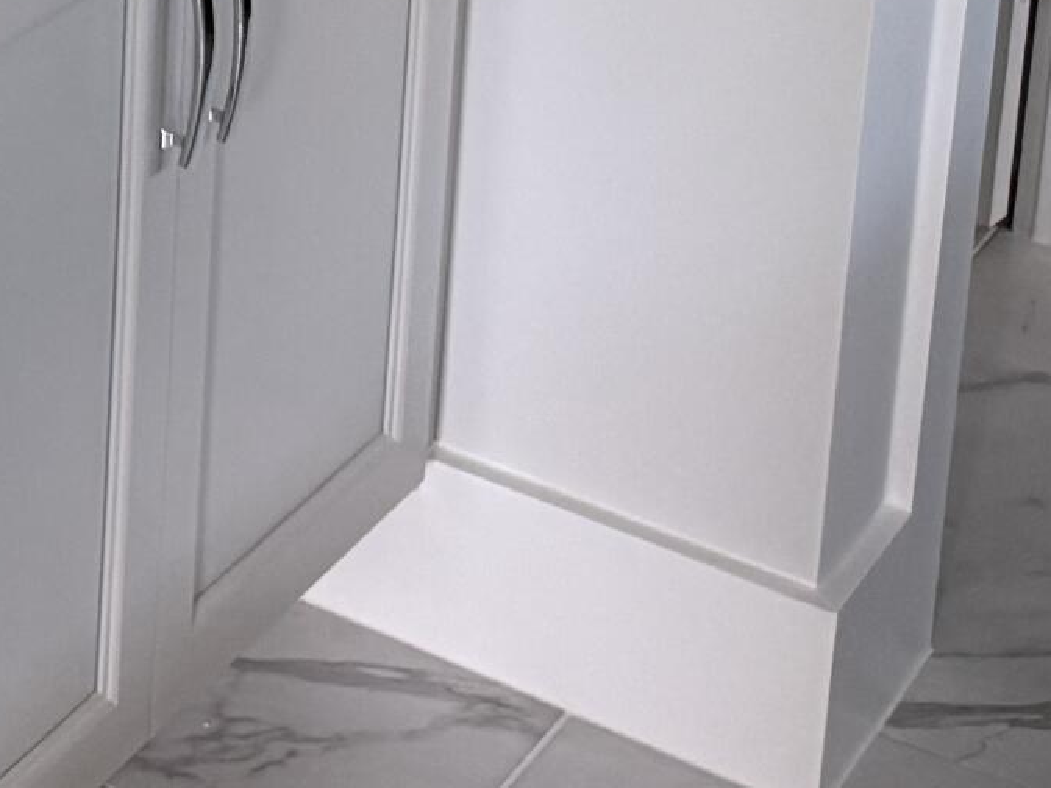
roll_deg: +0.2
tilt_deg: -10.2
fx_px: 3249
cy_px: -715
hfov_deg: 16.3
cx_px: -650
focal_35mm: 107
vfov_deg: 12.4
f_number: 1.78
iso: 320
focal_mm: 6.76
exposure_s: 1/60
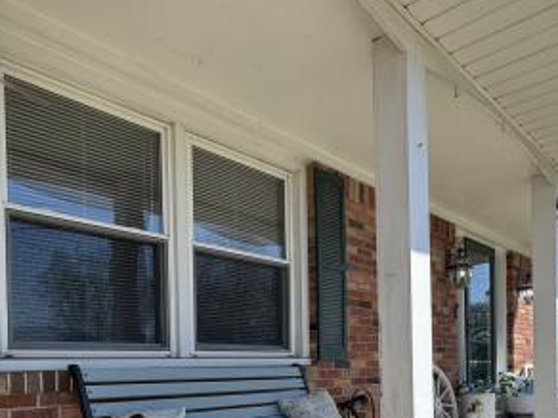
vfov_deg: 40.9
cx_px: 272
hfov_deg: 56.8
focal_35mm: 32
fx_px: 516
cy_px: 374
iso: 50
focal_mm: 2.22
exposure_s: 1/1160
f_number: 2.2
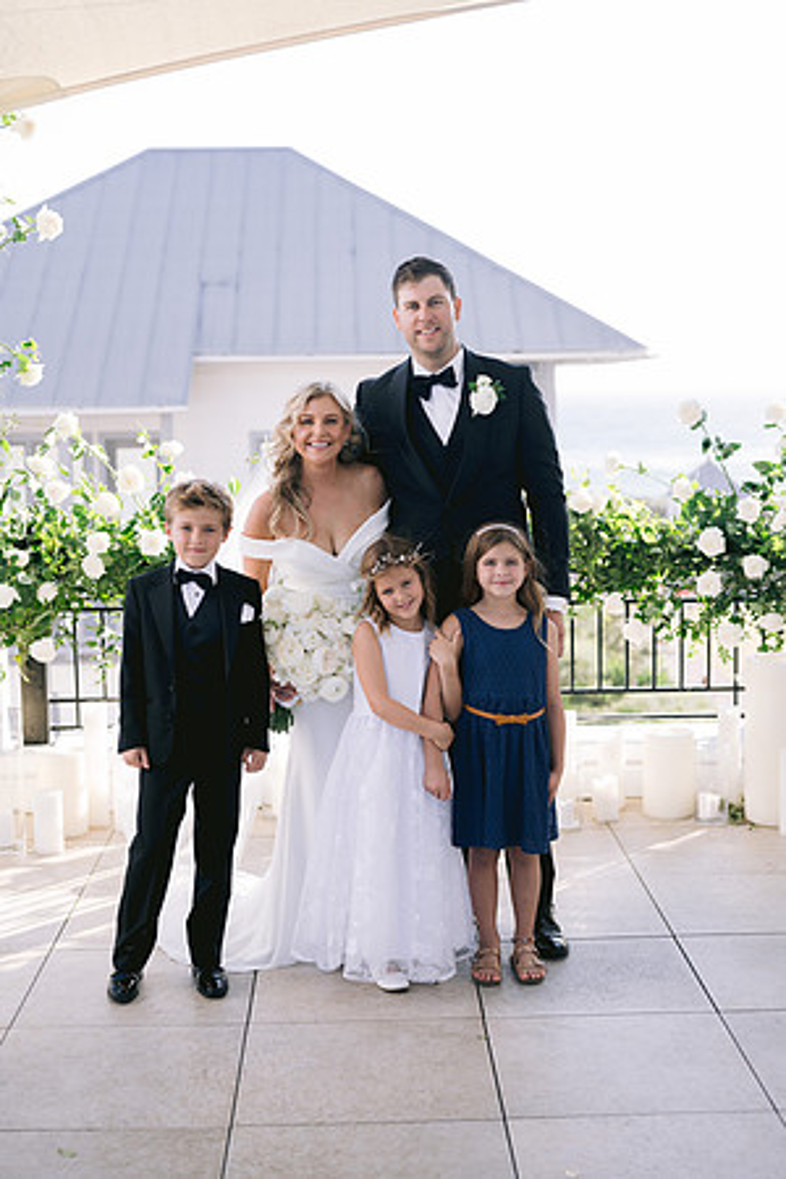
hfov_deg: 27.0
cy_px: 590
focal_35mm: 50
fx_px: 1637
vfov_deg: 39.6
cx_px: 393
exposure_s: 1/640
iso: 200
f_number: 2.8
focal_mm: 50
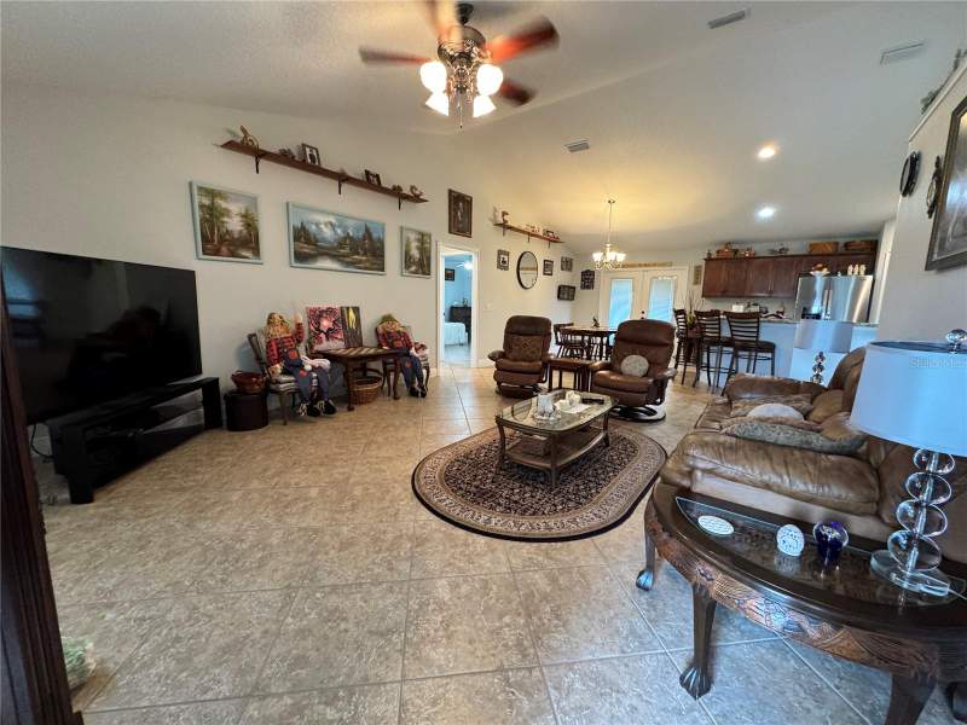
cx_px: 484
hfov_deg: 102.1
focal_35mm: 14
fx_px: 391
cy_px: 362
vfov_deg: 85.7
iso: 640
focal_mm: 2.22
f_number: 2.2
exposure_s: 1/60
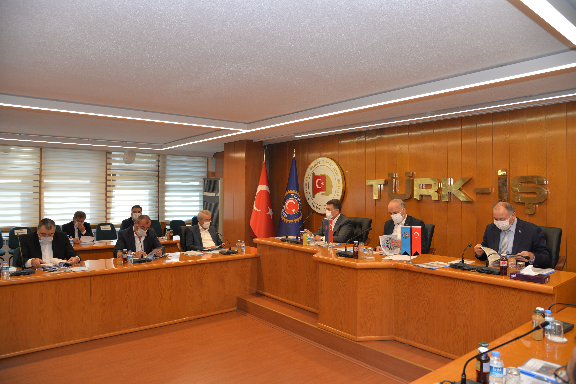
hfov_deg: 73.7
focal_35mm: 24
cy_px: 192
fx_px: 384
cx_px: 288
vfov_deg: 53.1
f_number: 4.5
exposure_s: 1/80
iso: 200
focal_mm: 24
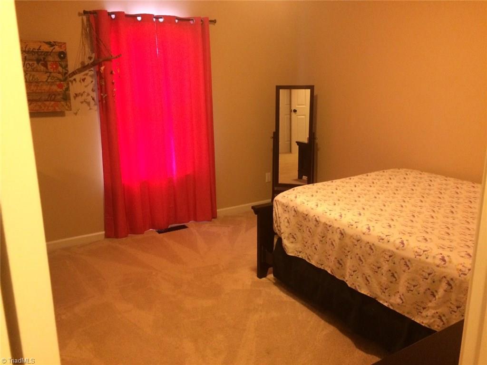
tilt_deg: -12.7
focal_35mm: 29
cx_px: 244
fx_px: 408
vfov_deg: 48.2
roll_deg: +0.9
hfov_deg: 61.7
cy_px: 182
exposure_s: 1/20
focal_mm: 4.15
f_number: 2.2
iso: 320
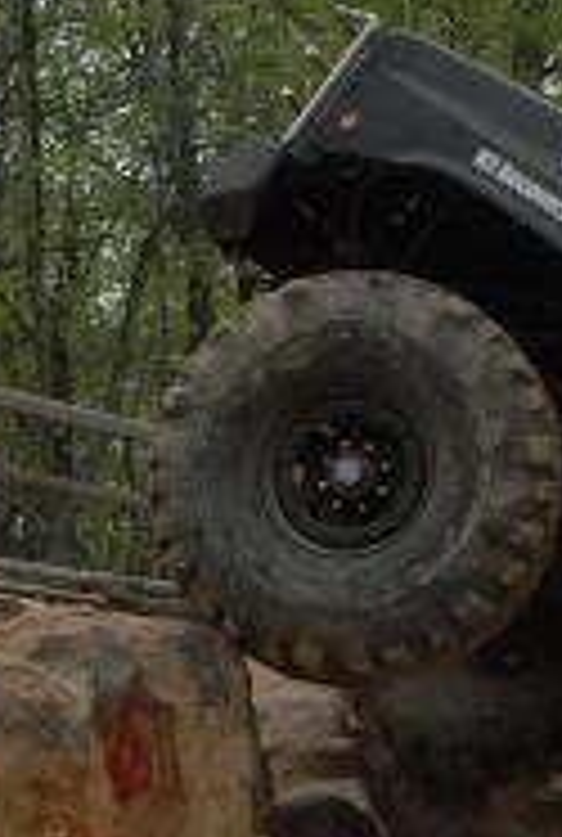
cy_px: 464
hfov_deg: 9.2
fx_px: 3484
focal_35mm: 150
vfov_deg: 13.7
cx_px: 546
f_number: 8
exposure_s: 1/250
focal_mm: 31
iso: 800
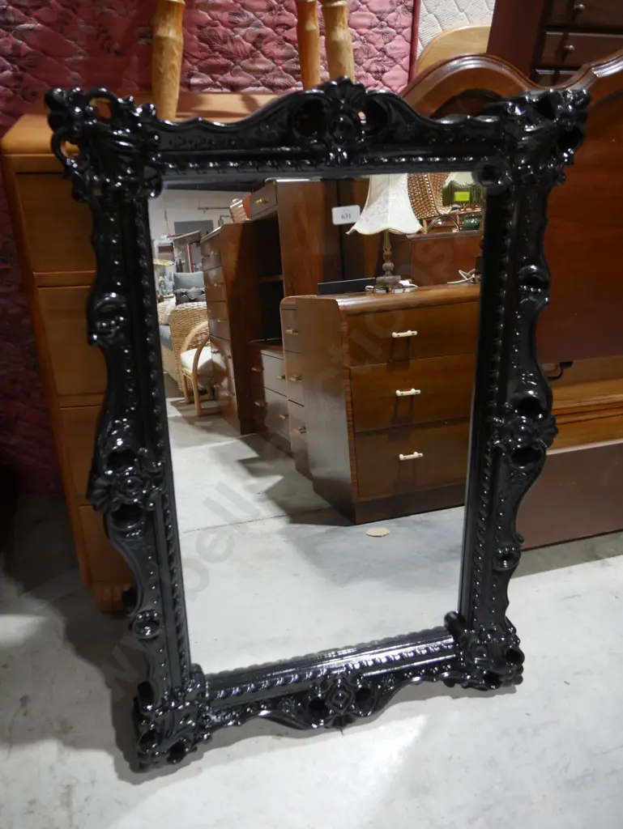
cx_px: 312
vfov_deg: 63.4
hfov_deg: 49.8
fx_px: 671
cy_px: 414
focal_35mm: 28
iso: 500
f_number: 3.5
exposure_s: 1/60
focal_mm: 14
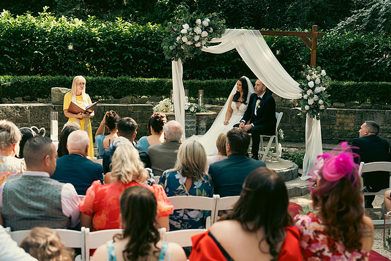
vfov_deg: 24.6
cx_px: 196
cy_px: 130
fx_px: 597
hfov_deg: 36.2
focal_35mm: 55
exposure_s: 1/200
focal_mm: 55
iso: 250
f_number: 3.5
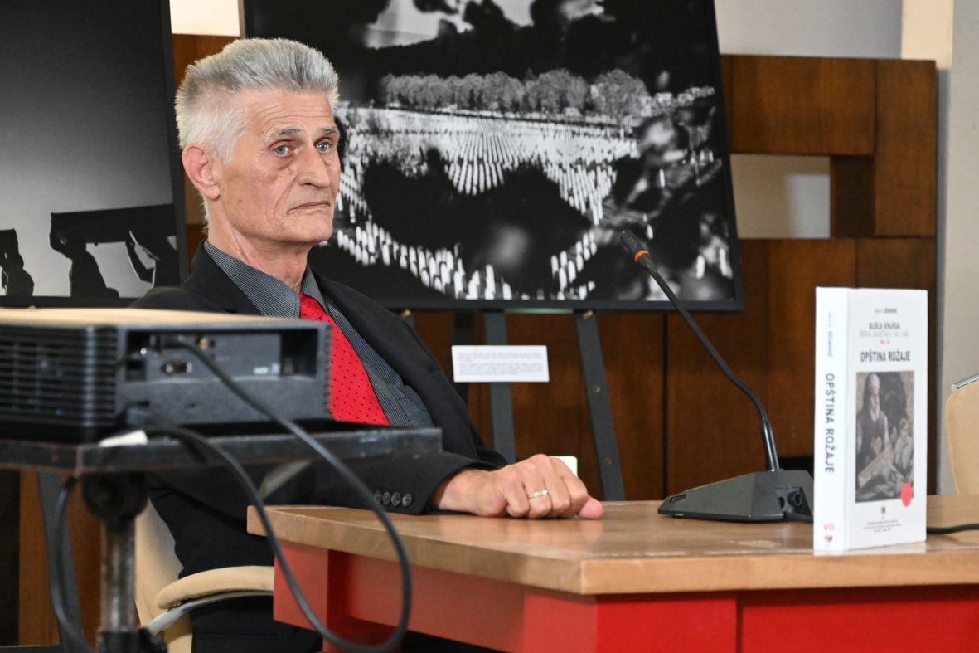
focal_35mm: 133
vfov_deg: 10.3
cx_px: 566
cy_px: 314
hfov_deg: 15.5
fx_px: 3605
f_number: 5.3
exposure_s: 1/60
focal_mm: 75
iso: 5600
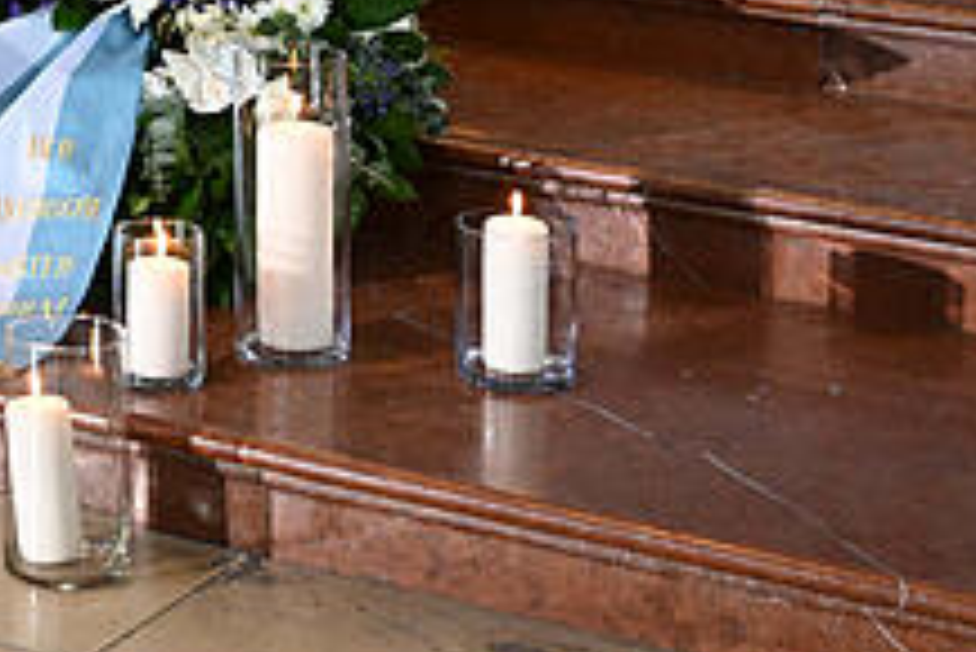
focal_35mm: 129
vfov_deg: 10.1
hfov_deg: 14.7
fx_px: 3496
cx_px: -524
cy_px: -474
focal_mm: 34.5
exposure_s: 1/80
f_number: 4
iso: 1000
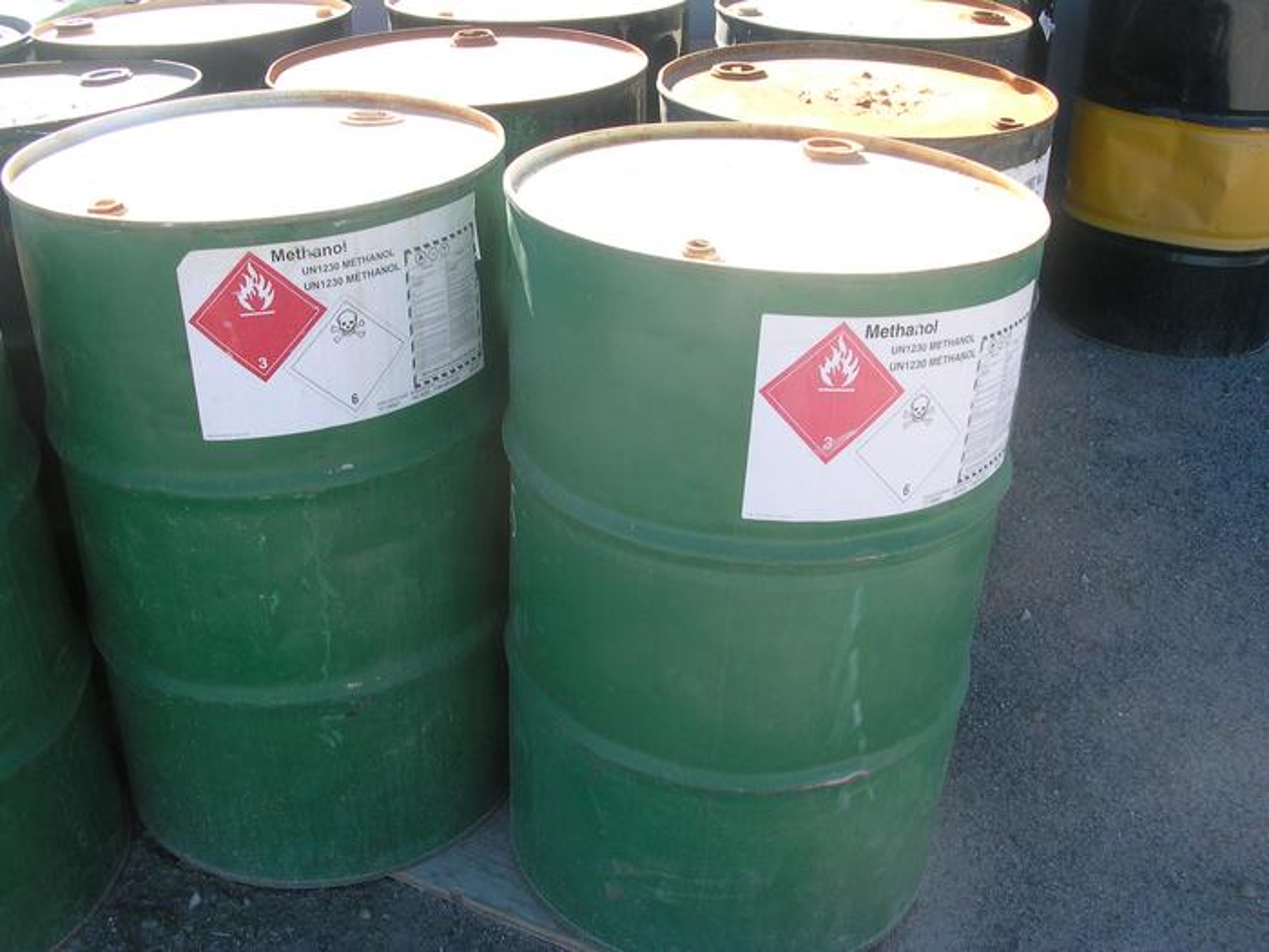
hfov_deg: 50.1
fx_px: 1356
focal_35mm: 37
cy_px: 476
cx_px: 634
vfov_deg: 38.7
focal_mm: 5.6
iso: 100
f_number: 4.5
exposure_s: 1/133
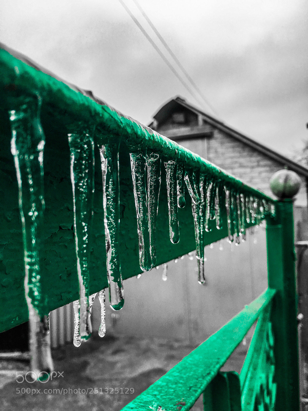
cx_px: 154
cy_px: 206
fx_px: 344
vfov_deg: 61.7
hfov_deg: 48.2
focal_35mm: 29
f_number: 2.2
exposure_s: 1/111
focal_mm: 4.15
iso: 25
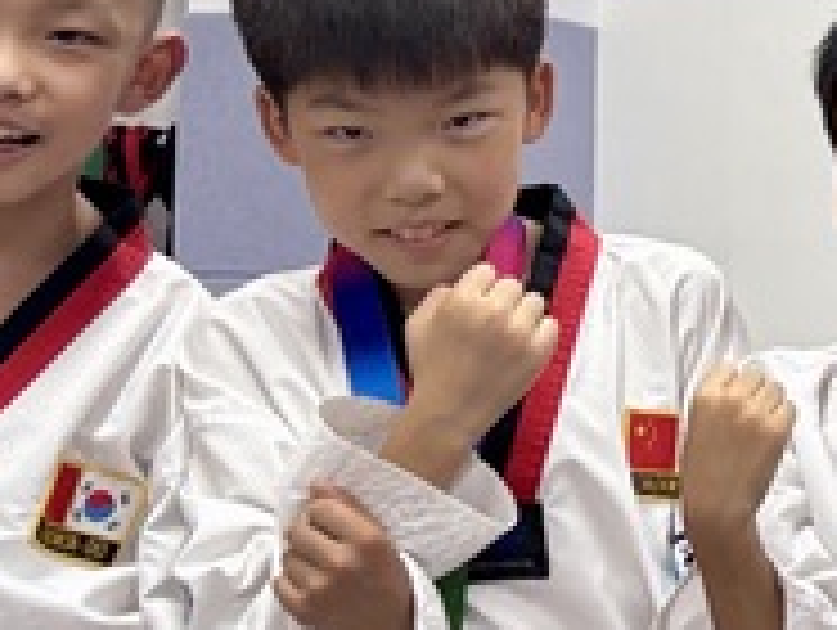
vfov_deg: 10.4
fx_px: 3462
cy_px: 104
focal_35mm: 143
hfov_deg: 12.0
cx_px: 1782
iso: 100
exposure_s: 1/100
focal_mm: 5.96
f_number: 1.6
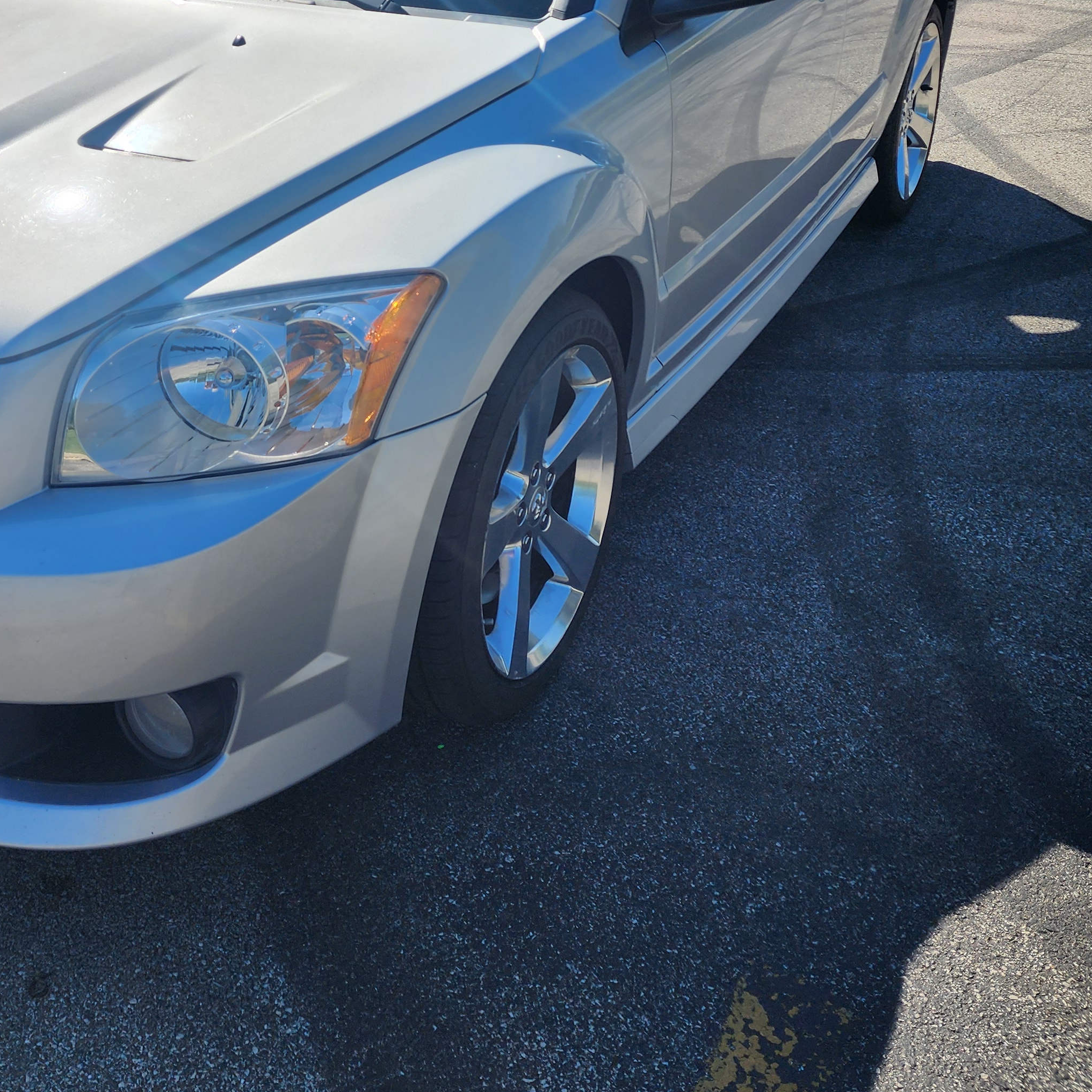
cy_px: 320
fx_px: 1428
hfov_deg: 41.4
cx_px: 381
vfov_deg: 41.0
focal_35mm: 40
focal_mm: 6.4
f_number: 1.8
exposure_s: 1/1238
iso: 12
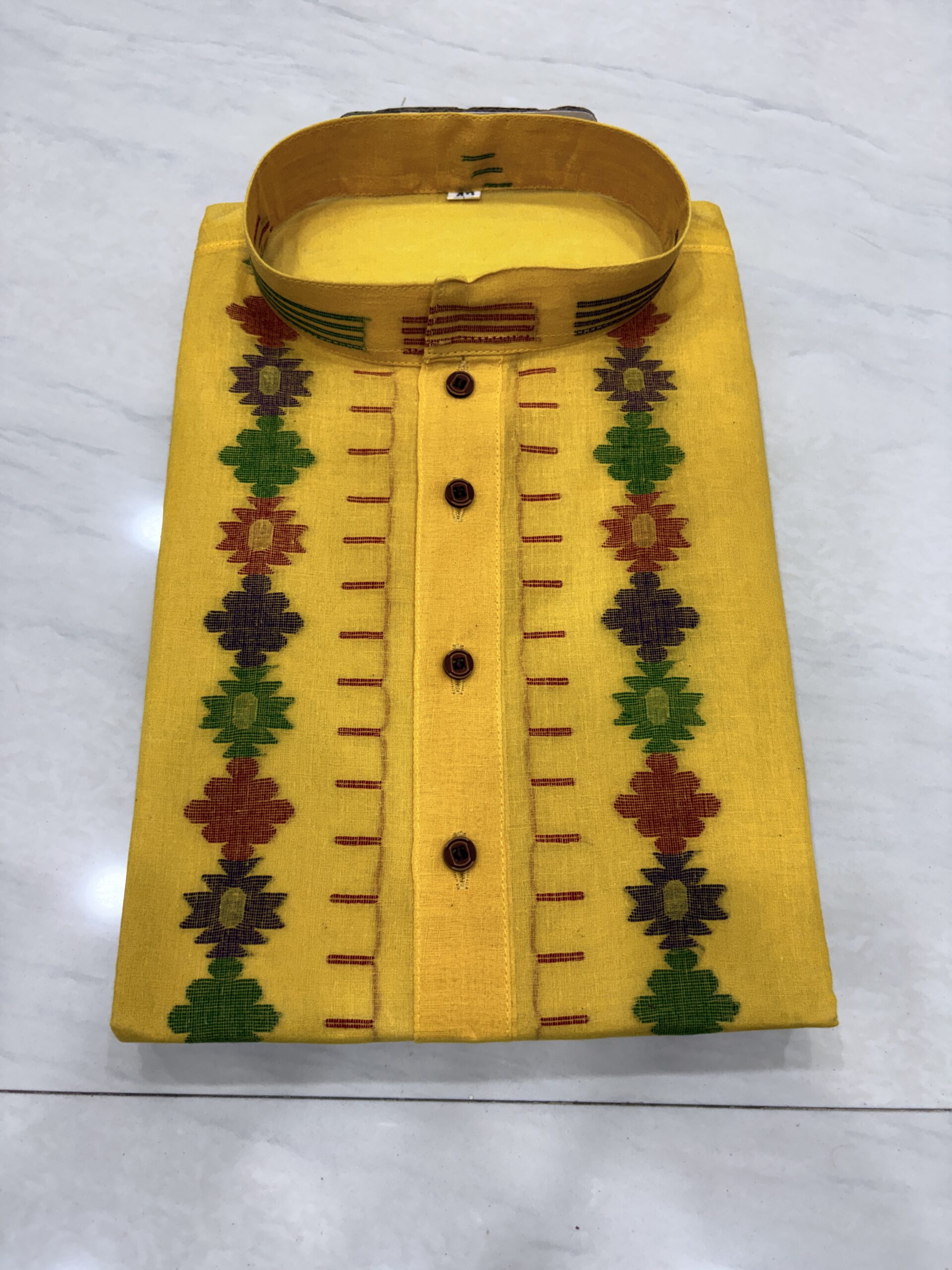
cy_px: 635
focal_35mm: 26
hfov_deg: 53.1
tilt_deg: -72.3
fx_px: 953
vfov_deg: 67.3
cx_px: 476
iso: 100
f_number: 1.6
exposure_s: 1/100
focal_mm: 5.96
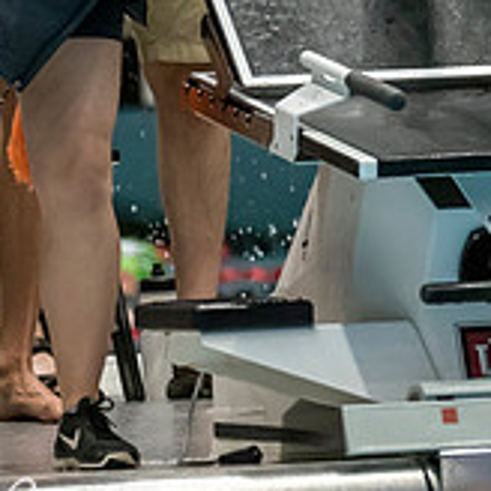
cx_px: 569
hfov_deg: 1.4
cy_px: 49
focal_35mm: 1257
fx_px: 20172
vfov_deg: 1.4
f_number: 2.8
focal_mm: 200
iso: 3200
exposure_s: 1/1000
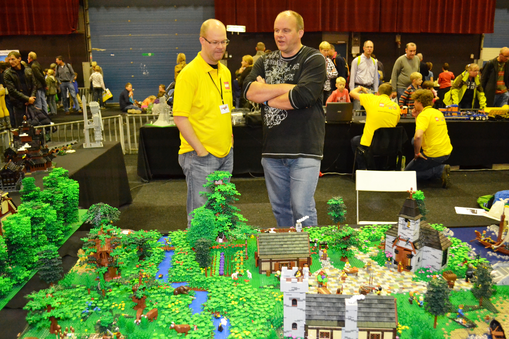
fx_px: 424
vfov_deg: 43.6
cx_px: 254
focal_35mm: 30
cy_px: 170
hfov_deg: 61.9
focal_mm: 20
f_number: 3.8
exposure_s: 1/60
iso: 3200
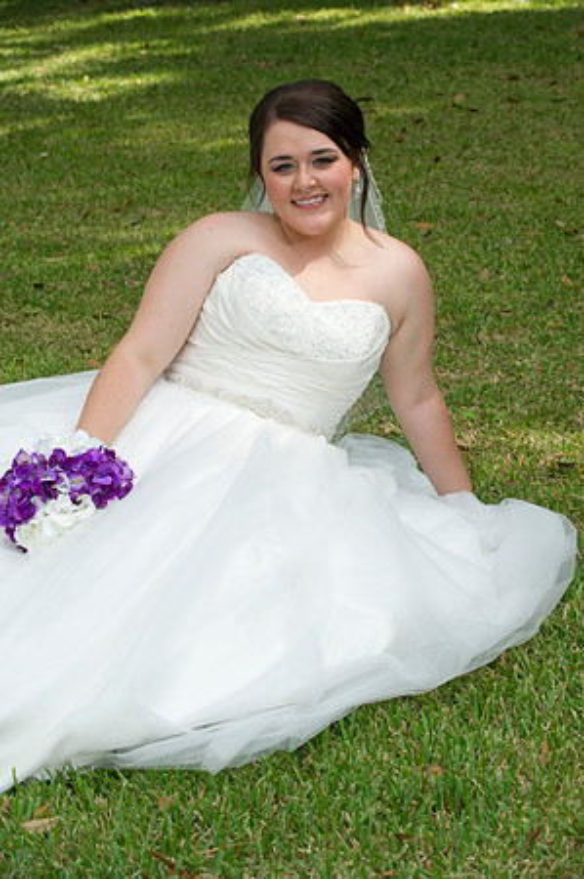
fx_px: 2488
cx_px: 292
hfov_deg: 13.4
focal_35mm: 102
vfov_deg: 20.0
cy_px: 440
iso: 320
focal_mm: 102
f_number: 8
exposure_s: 1/160
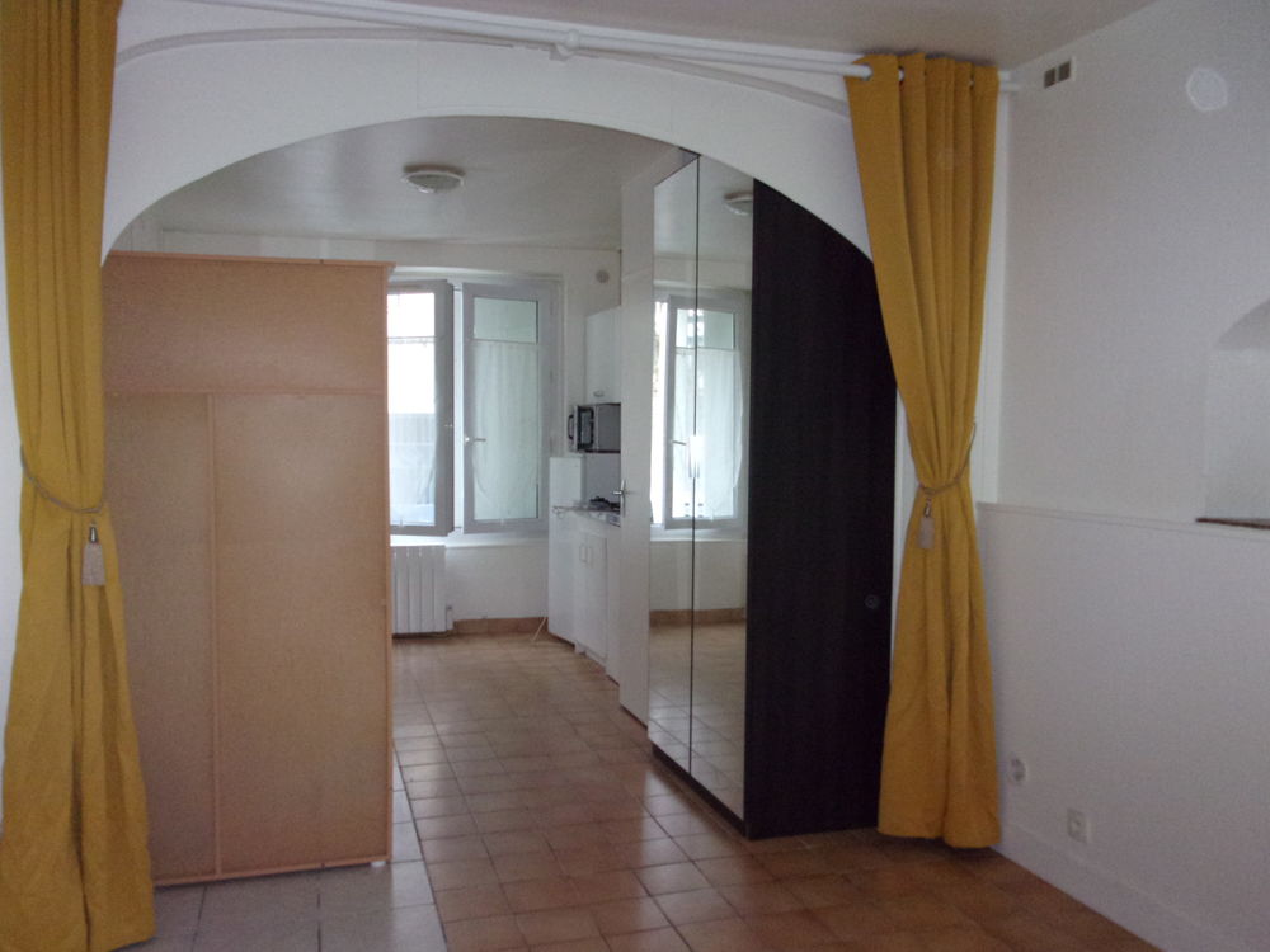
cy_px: 476
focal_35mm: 28
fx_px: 1027
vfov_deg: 49.7
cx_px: 635
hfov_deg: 63.4
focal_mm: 5.1
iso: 563
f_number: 3.9
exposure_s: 1/34
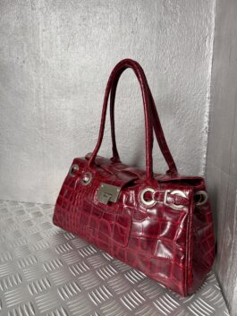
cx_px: 118
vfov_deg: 71.6
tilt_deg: -11.9
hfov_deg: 56.8
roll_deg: -1.4
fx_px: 219
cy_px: 158
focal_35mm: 24
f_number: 1.78
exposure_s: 1/95
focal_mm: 6.76
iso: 200
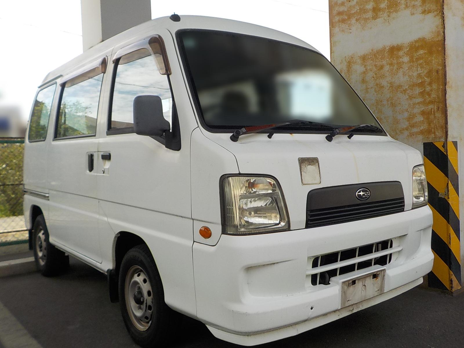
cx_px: 232
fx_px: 402
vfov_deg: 46.8
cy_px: 174
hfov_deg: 60.0
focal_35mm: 30
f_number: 3.3
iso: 125
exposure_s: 1/640
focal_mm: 4.1
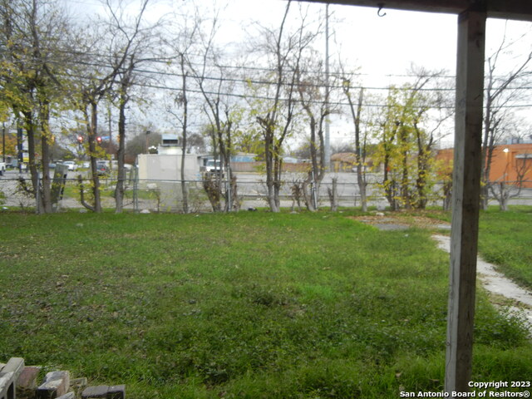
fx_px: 523
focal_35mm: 34
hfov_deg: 54.0
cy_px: 200
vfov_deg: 41.8
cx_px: 266
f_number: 3.6
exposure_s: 1/46
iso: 160
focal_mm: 6.2
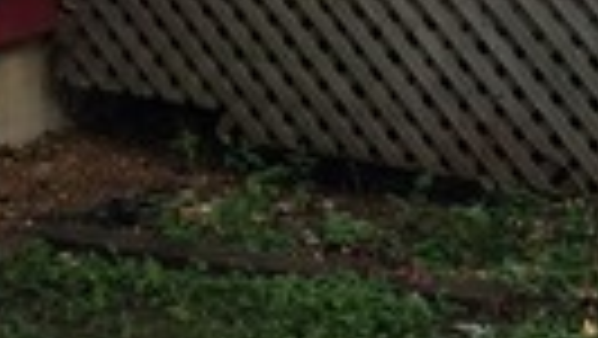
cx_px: 292
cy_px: -442
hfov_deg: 14.1
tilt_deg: -0.3
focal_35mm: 152
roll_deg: +1.2
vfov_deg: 7.5
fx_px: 2412
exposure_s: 1/873
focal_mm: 4.15
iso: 32
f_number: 2.2
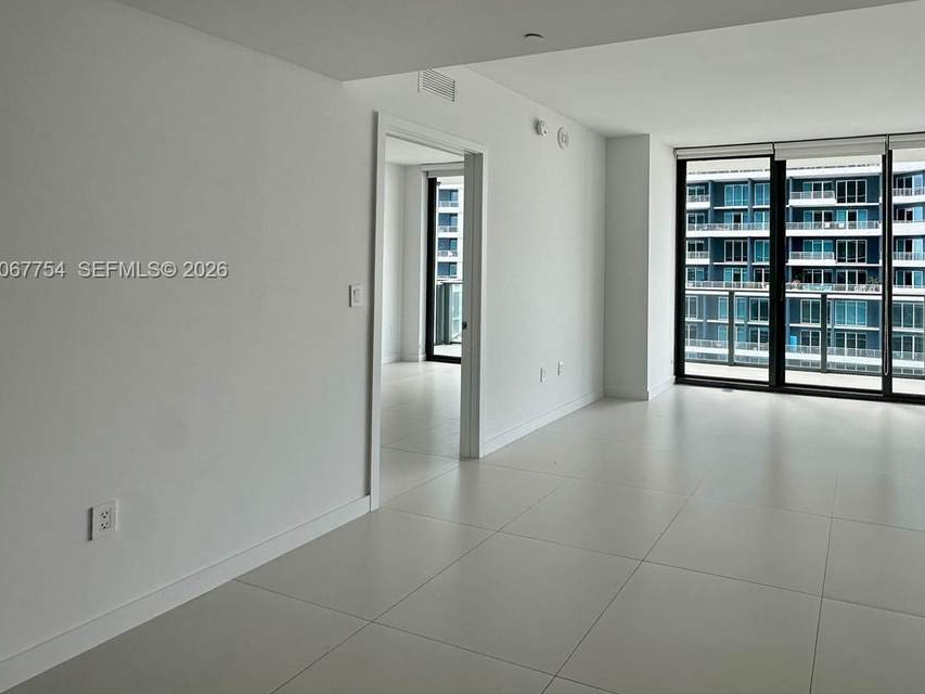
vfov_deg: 62.8
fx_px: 561
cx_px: 652
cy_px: 271
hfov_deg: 75.2
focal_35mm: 21
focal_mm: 2.22
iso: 40
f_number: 2.2
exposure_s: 1/256
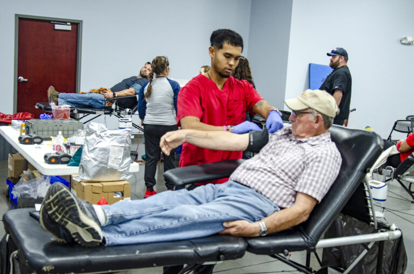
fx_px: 585
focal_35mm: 51
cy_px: 137
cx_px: 207
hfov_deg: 38.9
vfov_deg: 26.4
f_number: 4
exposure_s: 1/60
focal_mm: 34
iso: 560
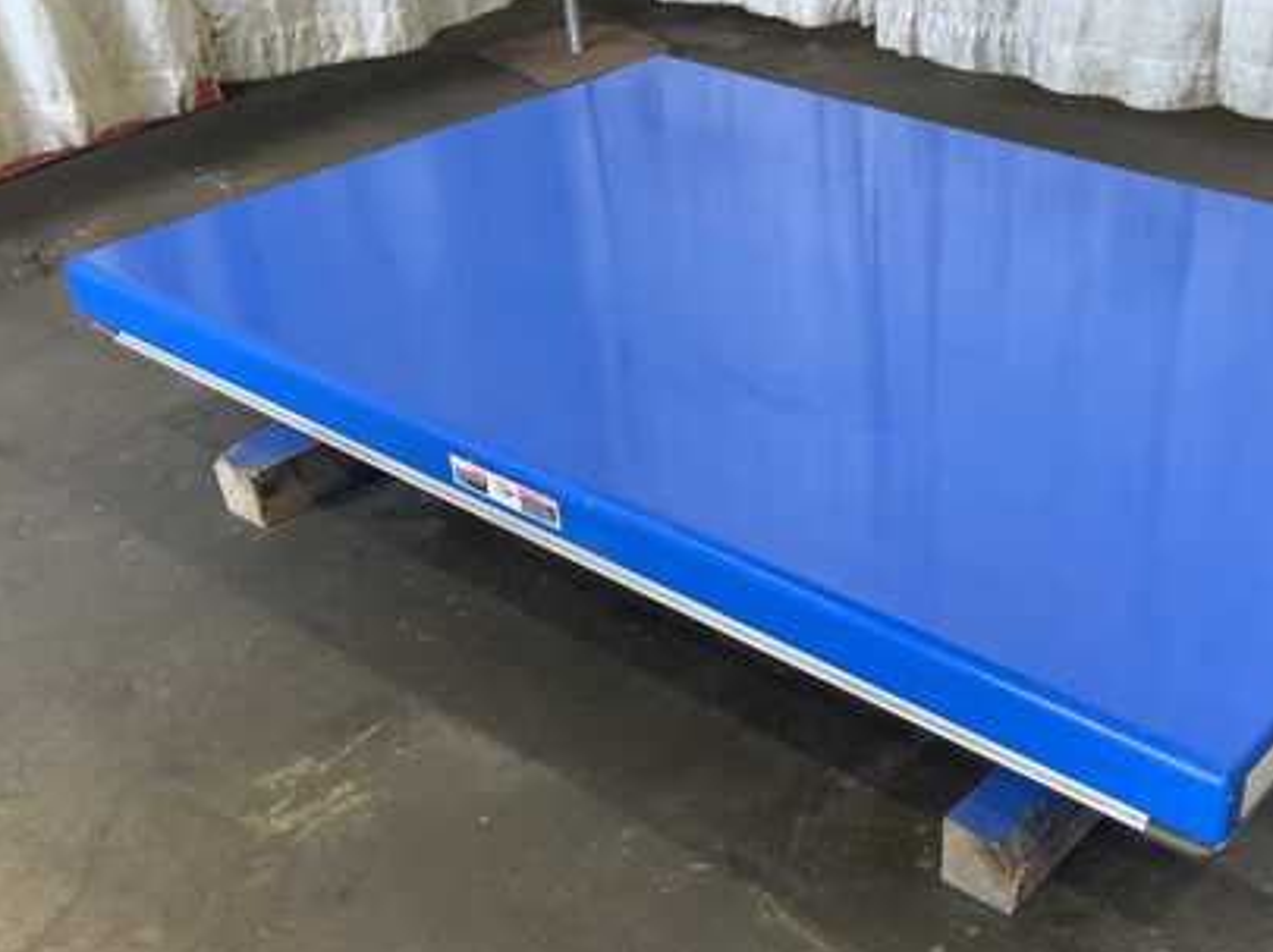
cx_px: 886
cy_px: 619
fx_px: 1580
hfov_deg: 43.0
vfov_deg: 33.3
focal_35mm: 43
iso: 80
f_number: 1.8
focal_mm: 3
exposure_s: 1/60
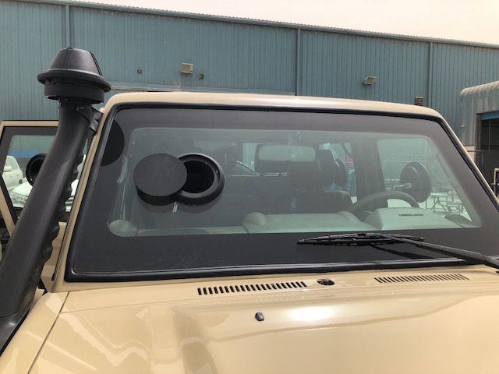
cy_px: 187
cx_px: 250
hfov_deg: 61.7
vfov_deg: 48.2
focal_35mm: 29
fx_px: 418
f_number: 1.8
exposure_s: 1/2000
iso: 20
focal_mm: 3.99
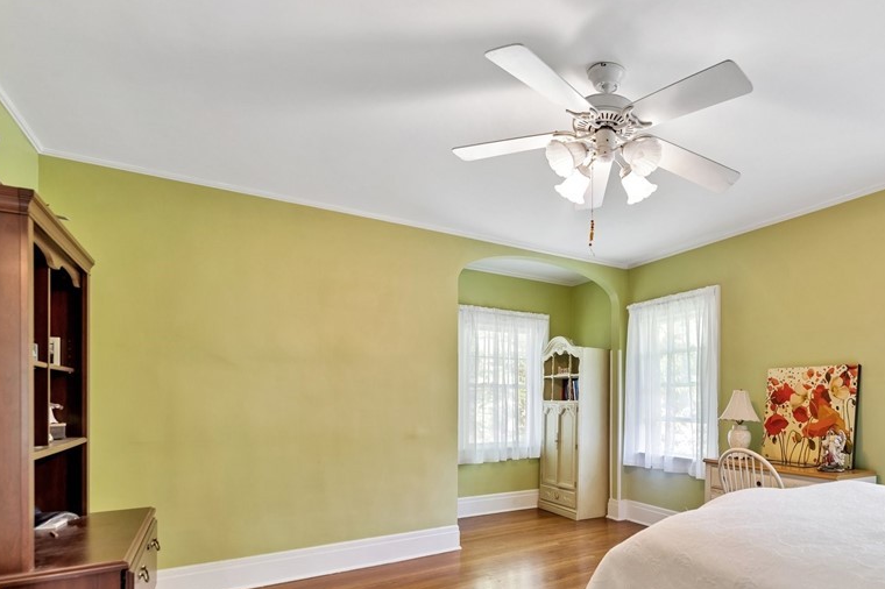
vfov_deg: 60.2
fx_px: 491
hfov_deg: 80.7
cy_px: 400
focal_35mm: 20
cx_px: 603
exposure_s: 1/15
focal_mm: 14
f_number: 2.8
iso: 200
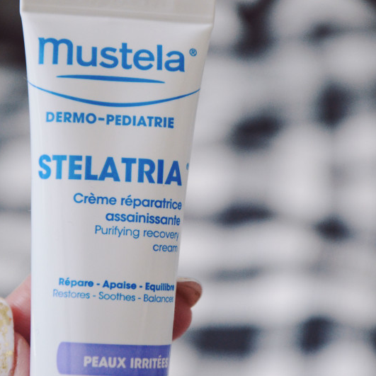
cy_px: 188
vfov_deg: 8.7
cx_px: 167
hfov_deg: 8.7
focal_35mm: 202
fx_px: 2478
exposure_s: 1/60
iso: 1600
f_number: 5.6
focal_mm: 105
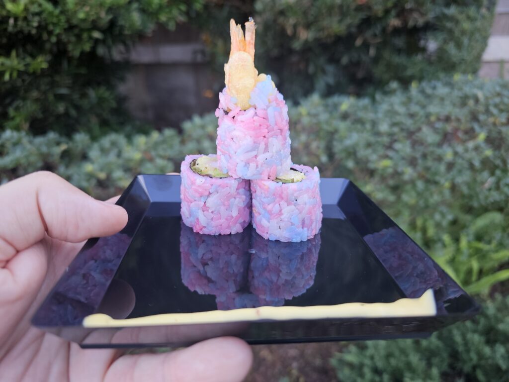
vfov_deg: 58.9
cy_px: 191
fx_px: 338
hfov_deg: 73.9
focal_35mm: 23
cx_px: 254
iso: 100
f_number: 1.7
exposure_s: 1/207
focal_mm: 6.3
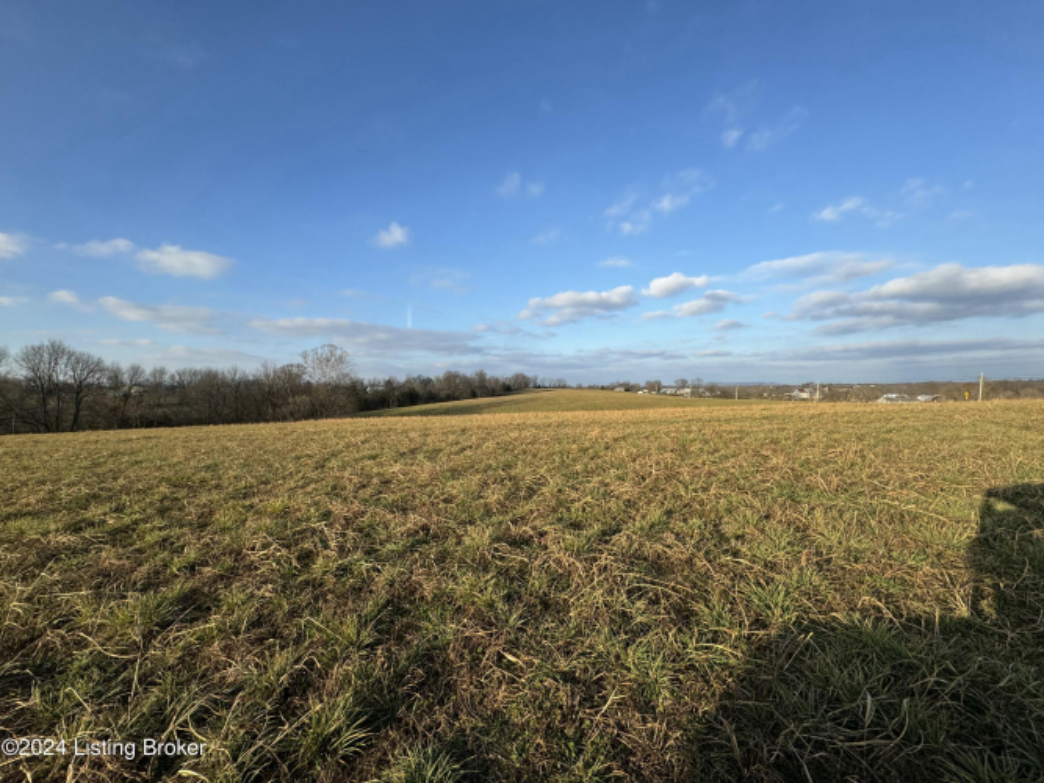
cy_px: 392
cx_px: 522
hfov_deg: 102.1
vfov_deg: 85.7
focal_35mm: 14
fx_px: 422
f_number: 2.2
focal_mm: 2.22
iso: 50
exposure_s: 1/1299
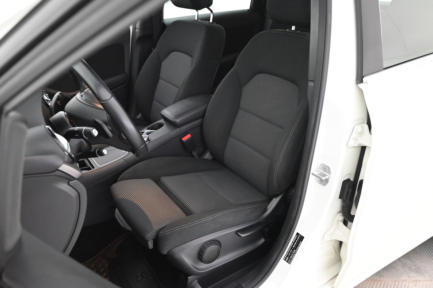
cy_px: 144
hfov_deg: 63.7
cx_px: 216
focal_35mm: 29
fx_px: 349
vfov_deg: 45.0
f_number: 4.5
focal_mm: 29
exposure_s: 1/60
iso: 5600
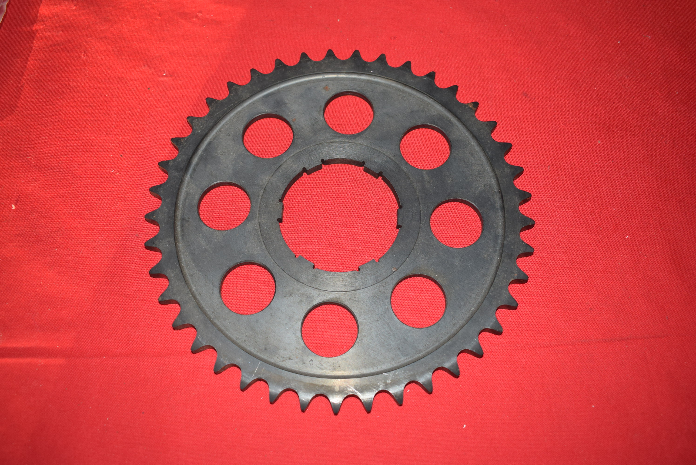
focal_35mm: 34
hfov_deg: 55.1
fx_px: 667
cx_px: 348
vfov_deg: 38.4
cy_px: 232
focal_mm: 23
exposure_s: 1/200
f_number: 5
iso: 400
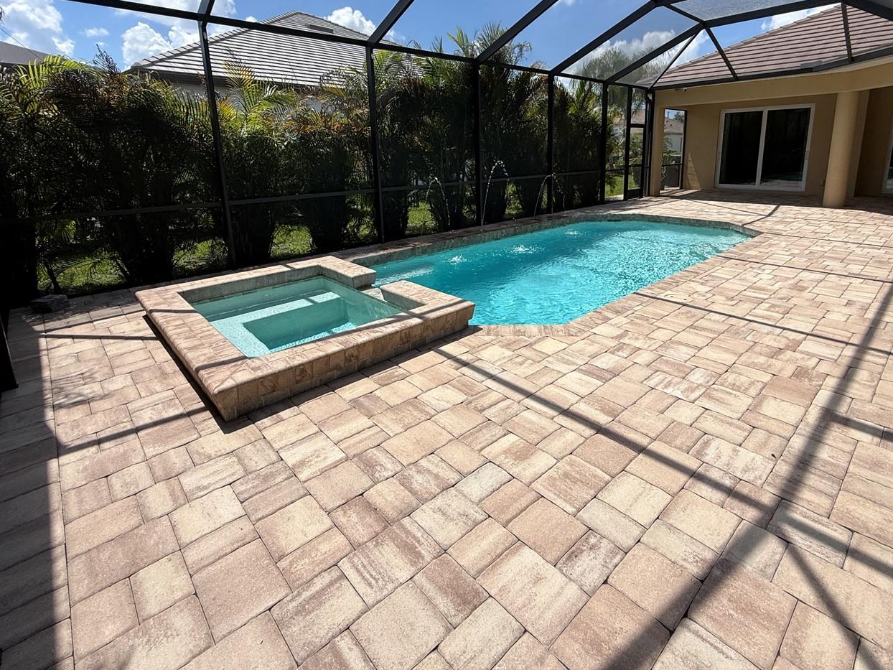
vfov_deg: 70.2
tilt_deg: -10.7
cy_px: 242
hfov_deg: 87.6
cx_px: 477
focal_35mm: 18
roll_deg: +1.2
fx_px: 464
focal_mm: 2.22
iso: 50
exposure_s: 1/1125
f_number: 2.2
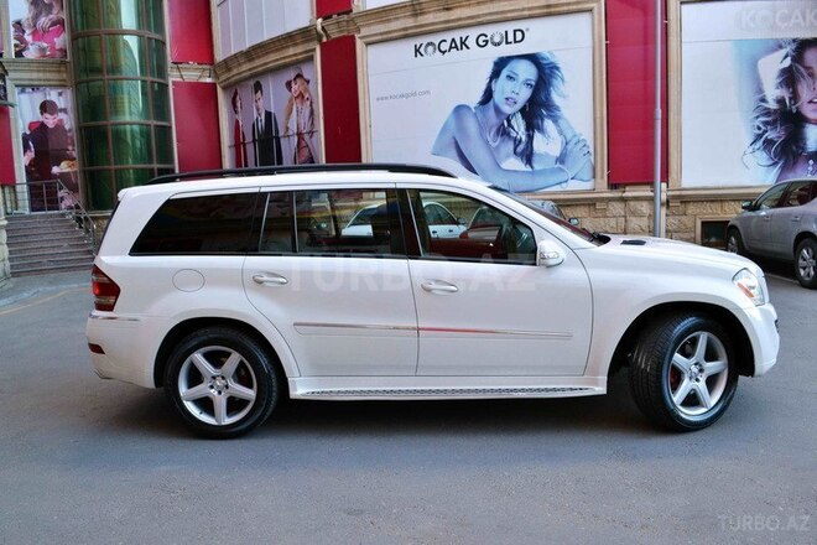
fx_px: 613
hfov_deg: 67.4
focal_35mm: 27
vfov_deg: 47.9
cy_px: 272
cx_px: 408
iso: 800
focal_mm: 18
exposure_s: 1/160
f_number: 6.3
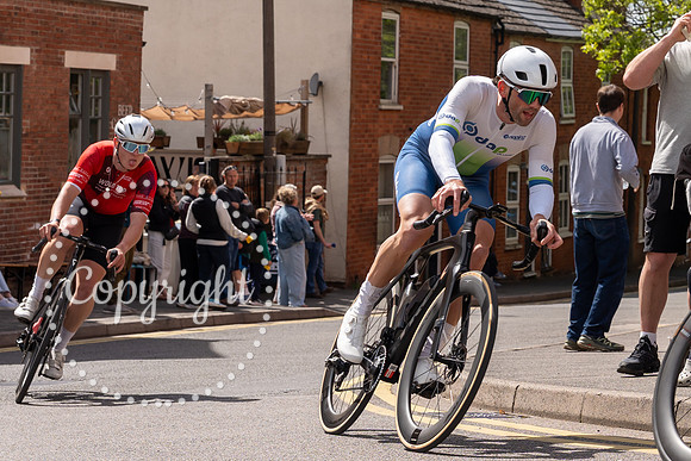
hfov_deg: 17.6
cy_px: 119
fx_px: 2175
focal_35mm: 113
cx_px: 688
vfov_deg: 12.1
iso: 160
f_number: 5
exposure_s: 1/1000
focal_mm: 47
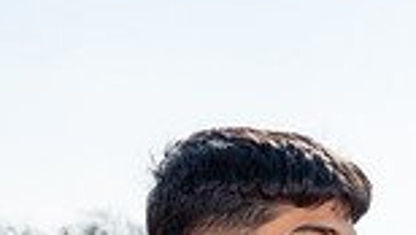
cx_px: 251
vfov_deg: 7.4
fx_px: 1689
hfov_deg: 14.0
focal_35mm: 153
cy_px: 570
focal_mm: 50
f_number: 9
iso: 125
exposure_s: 1/200
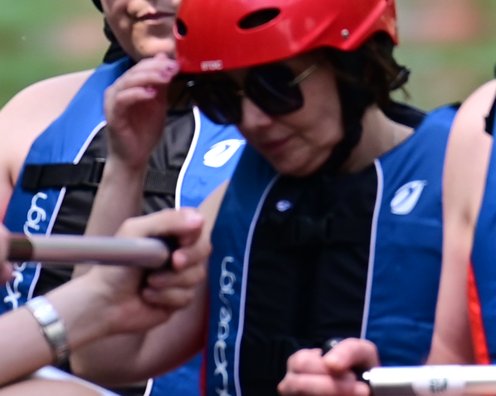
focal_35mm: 2874
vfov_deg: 0.5
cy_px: -67
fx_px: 42177
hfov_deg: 0.7
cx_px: -56
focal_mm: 500
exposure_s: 1/800
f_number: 5.6
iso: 400
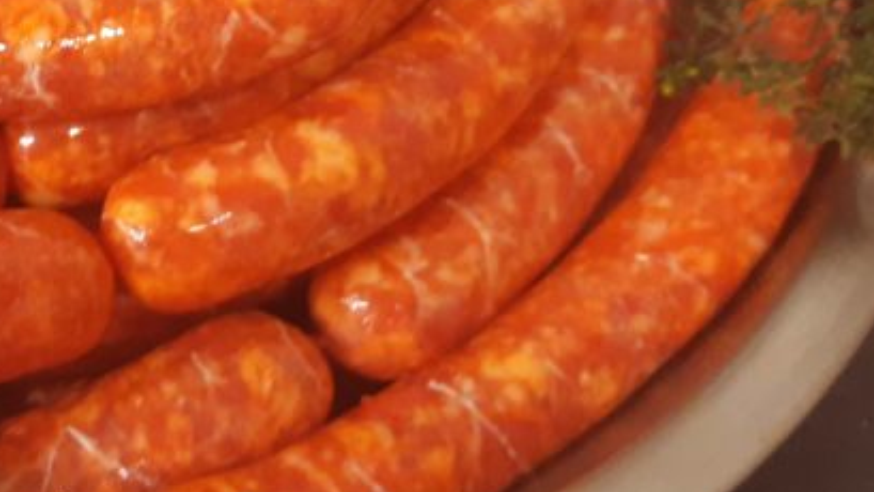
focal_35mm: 71
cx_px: -15
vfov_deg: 16.5
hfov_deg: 27.9
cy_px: -28
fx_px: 1645
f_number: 1.7
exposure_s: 1/50
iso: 250
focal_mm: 3.92
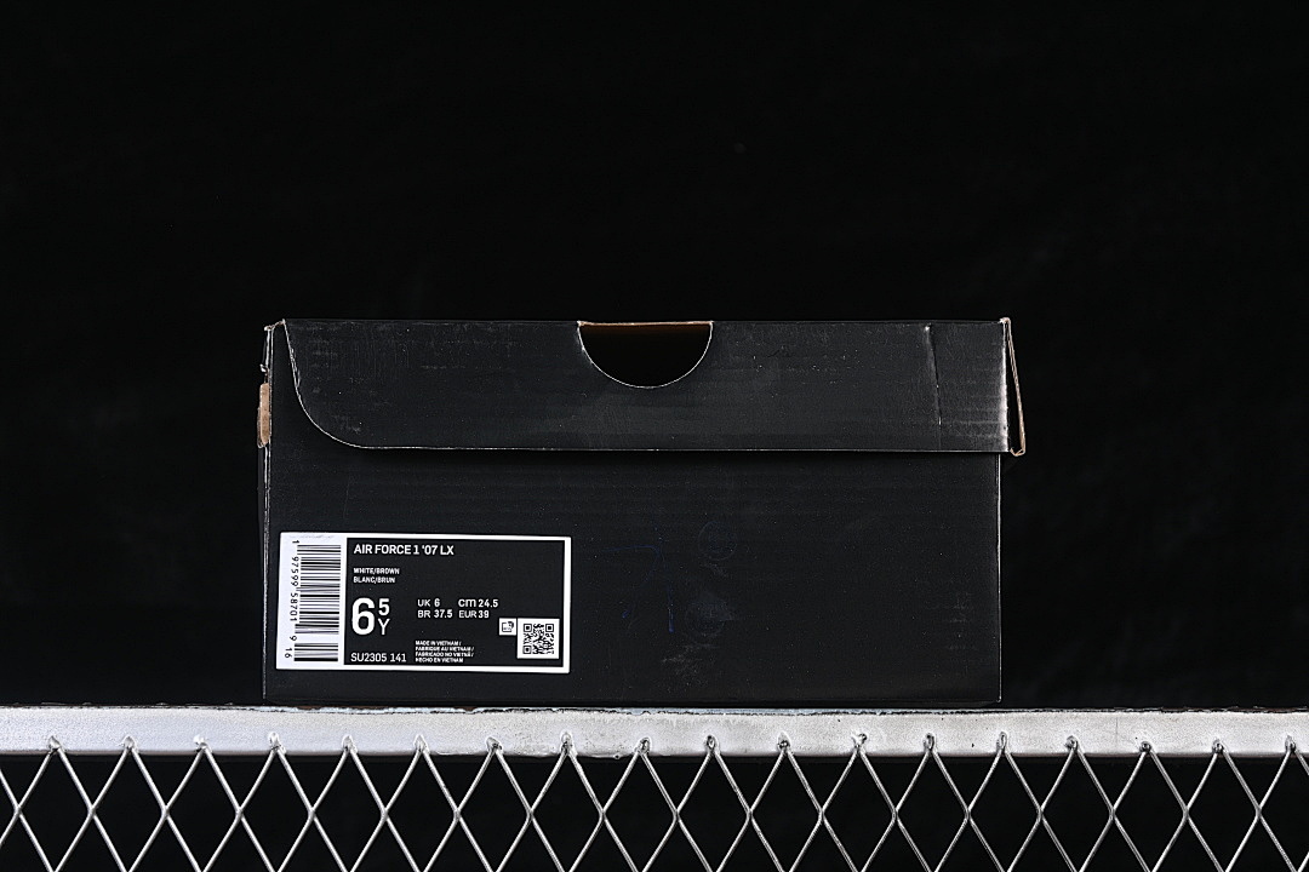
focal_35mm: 75
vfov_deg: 18.2
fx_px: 2727
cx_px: 654
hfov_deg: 27.0
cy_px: 436
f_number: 6.3
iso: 160
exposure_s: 1/60
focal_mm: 50
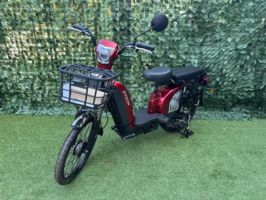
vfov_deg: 56.8
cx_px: 133
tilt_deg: -22.3
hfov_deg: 71.6
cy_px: 100
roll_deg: -1.5
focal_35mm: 24
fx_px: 184
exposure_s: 1/121
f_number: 1.78
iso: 80
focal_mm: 6.86
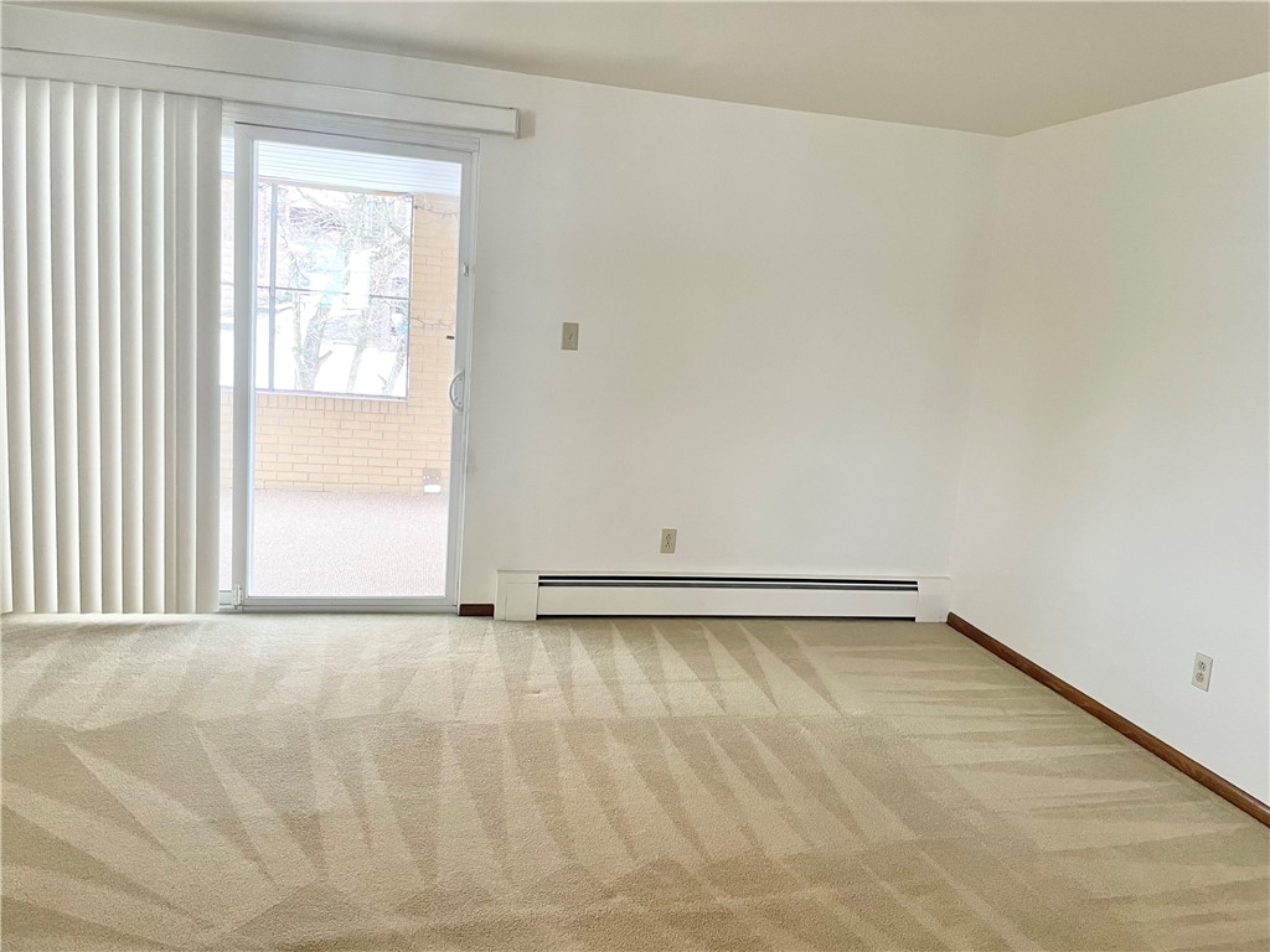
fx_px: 954
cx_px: 635
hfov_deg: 67.3
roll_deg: -4.4
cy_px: 476
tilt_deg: -9.1
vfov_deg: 53.1
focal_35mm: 26
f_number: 1.6
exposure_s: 1/60
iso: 200
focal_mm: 4.2
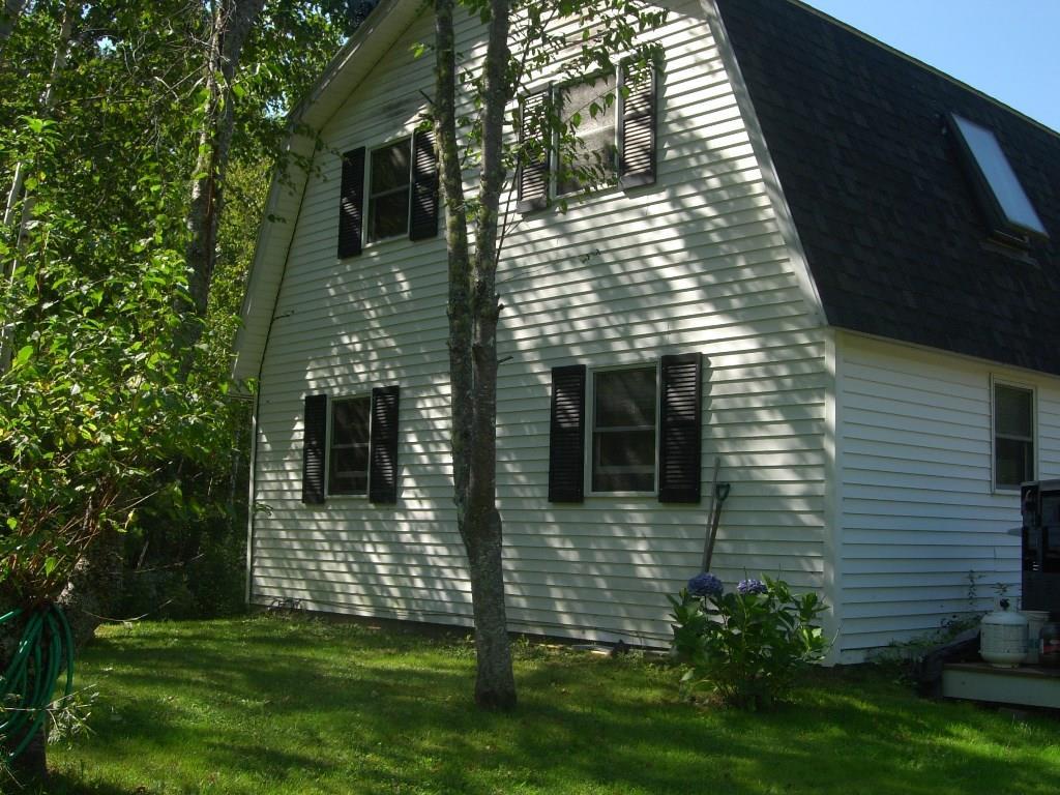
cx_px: 530
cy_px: 398
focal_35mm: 41
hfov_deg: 45.8
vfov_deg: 35.1
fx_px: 1255
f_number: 4.9
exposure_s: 1/322
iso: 79
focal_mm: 8.5
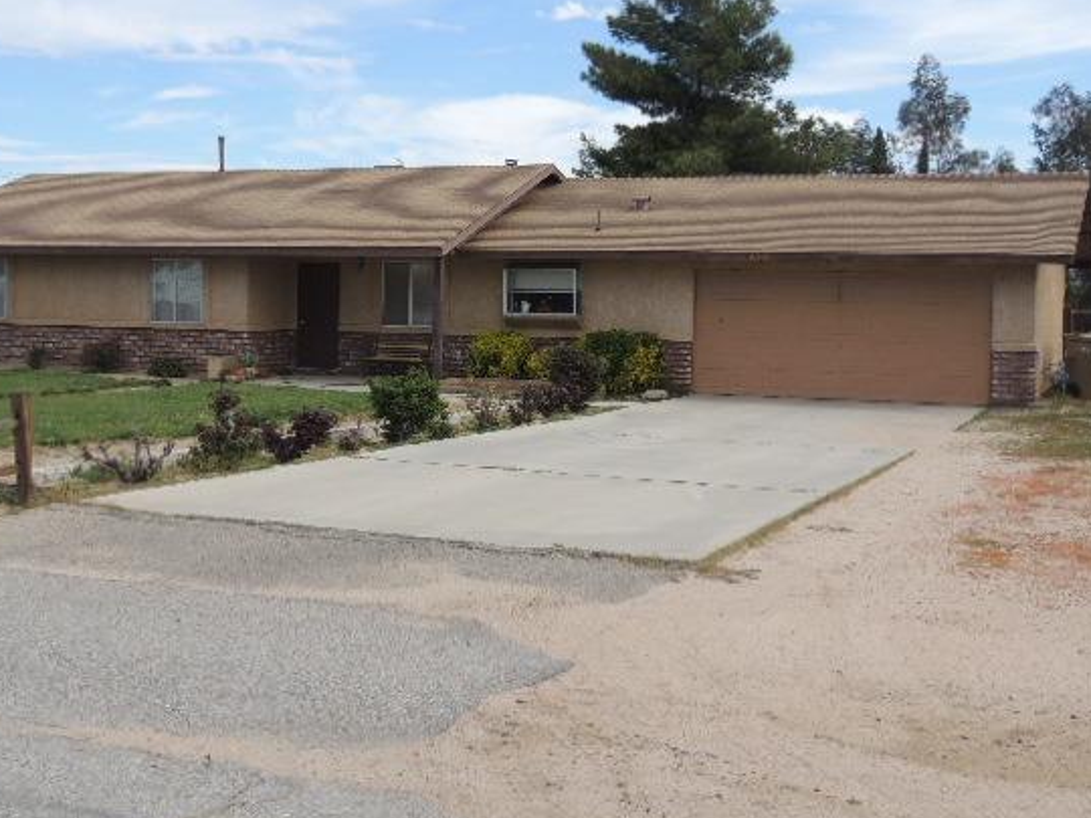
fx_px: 1607
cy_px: 349
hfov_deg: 37.4
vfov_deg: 28.5
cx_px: 455
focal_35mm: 51
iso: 100
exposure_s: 1/800
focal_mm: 7.6
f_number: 3.4
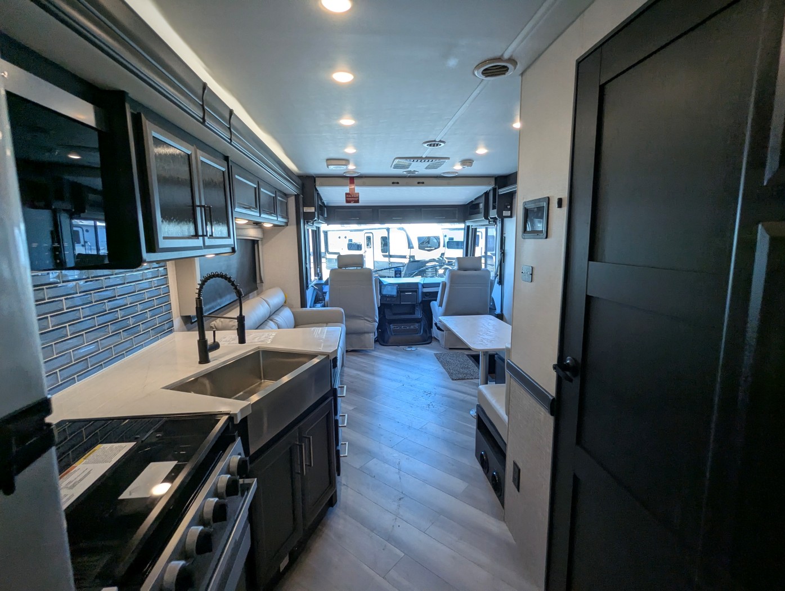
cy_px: 296
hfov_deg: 94.4
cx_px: 392
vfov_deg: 78.2
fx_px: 363
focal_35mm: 16
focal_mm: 2.35
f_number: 2.2
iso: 91
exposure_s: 1/134
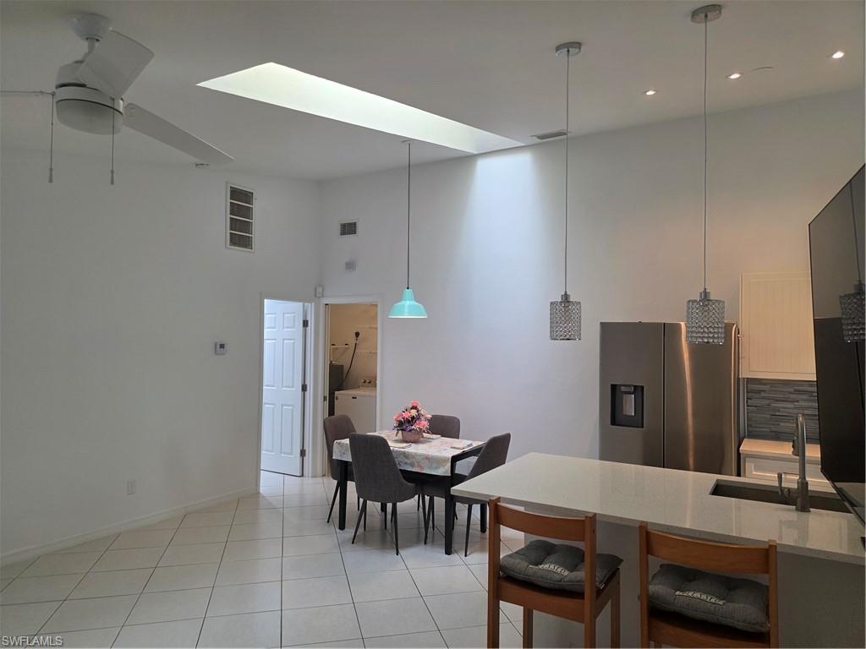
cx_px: 433
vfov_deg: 58.9
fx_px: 575
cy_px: 324
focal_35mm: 23
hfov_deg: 73.9
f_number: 1.7
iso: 160
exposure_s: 1/120
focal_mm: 6.3
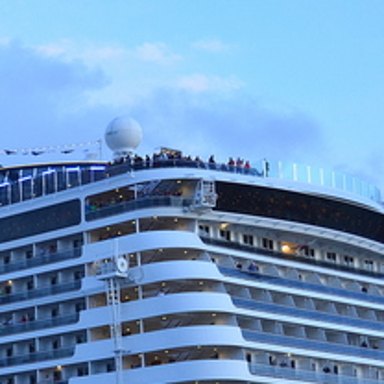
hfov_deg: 12.9
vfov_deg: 13.6
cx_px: -231
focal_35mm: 127
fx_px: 1594
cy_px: 332
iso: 400
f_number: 5.6
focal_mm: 26
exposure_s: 1/125
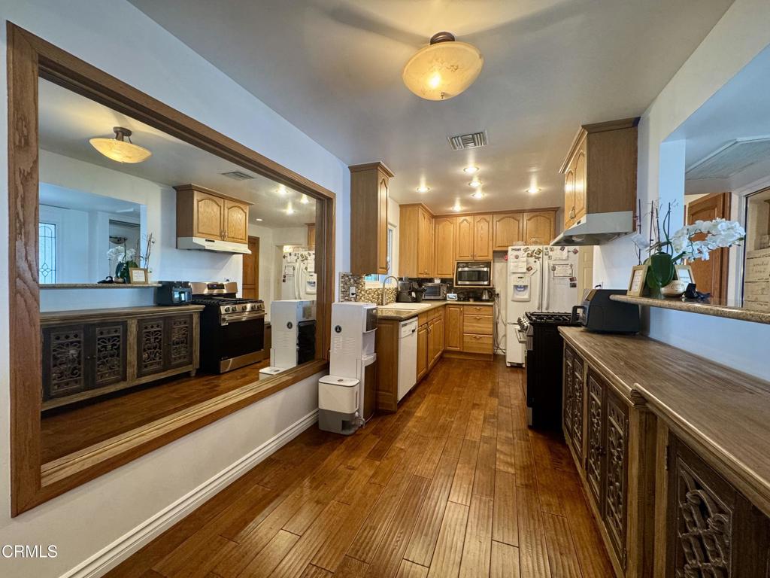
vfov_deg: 85.7
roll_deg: -0.8
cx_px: 385
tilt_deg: -1.0
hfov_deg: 102.1
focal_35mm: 14
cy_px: 289
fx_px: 311
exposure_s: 1/60
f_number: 2.2
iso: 200
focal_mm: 2.22
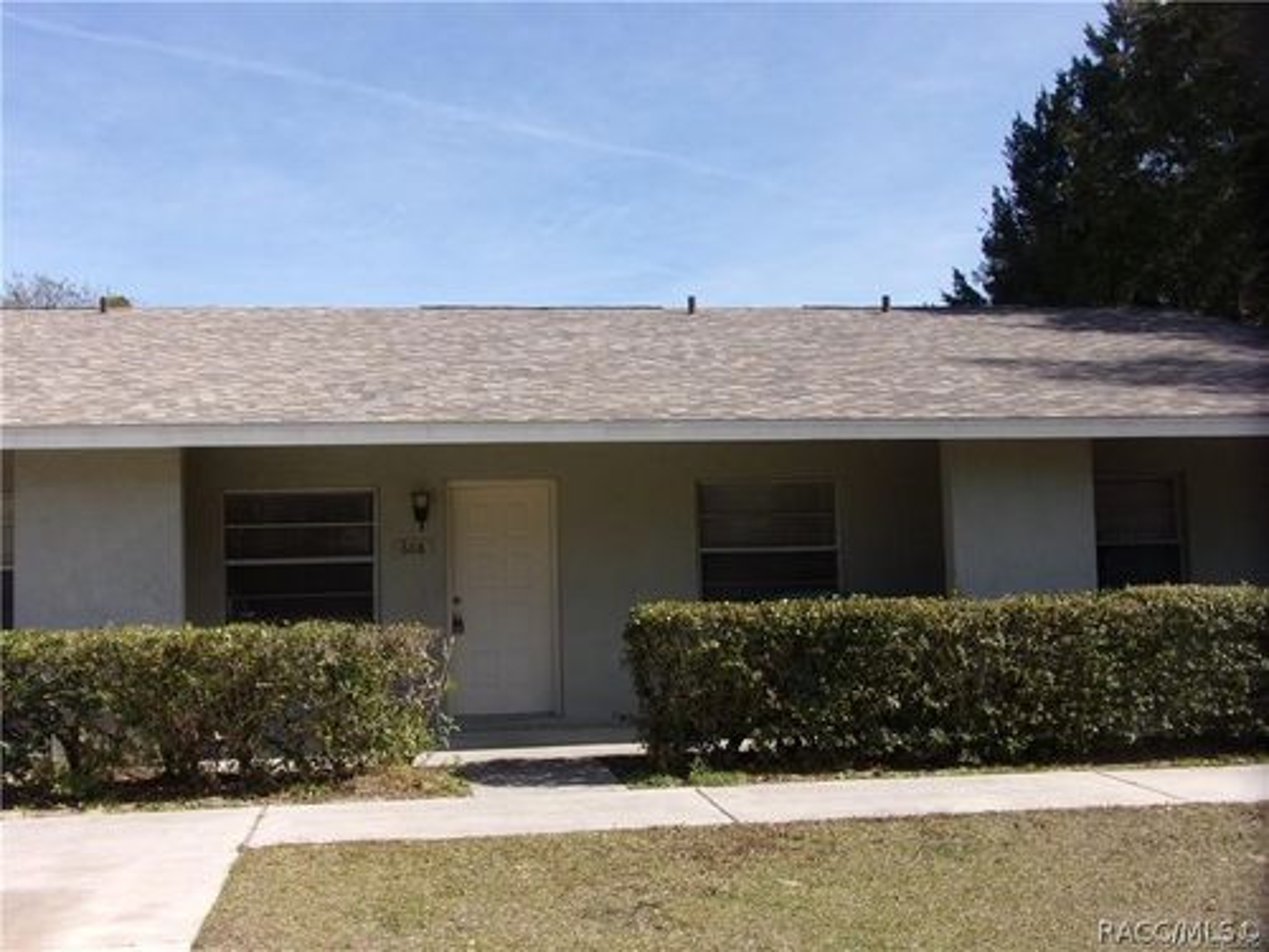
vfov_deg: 42.9
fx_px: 1210
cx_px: 634
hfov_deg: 55.4
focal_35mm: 33
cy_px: 476
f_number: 3.7
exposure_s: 1/750
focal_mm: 5.9
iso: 80
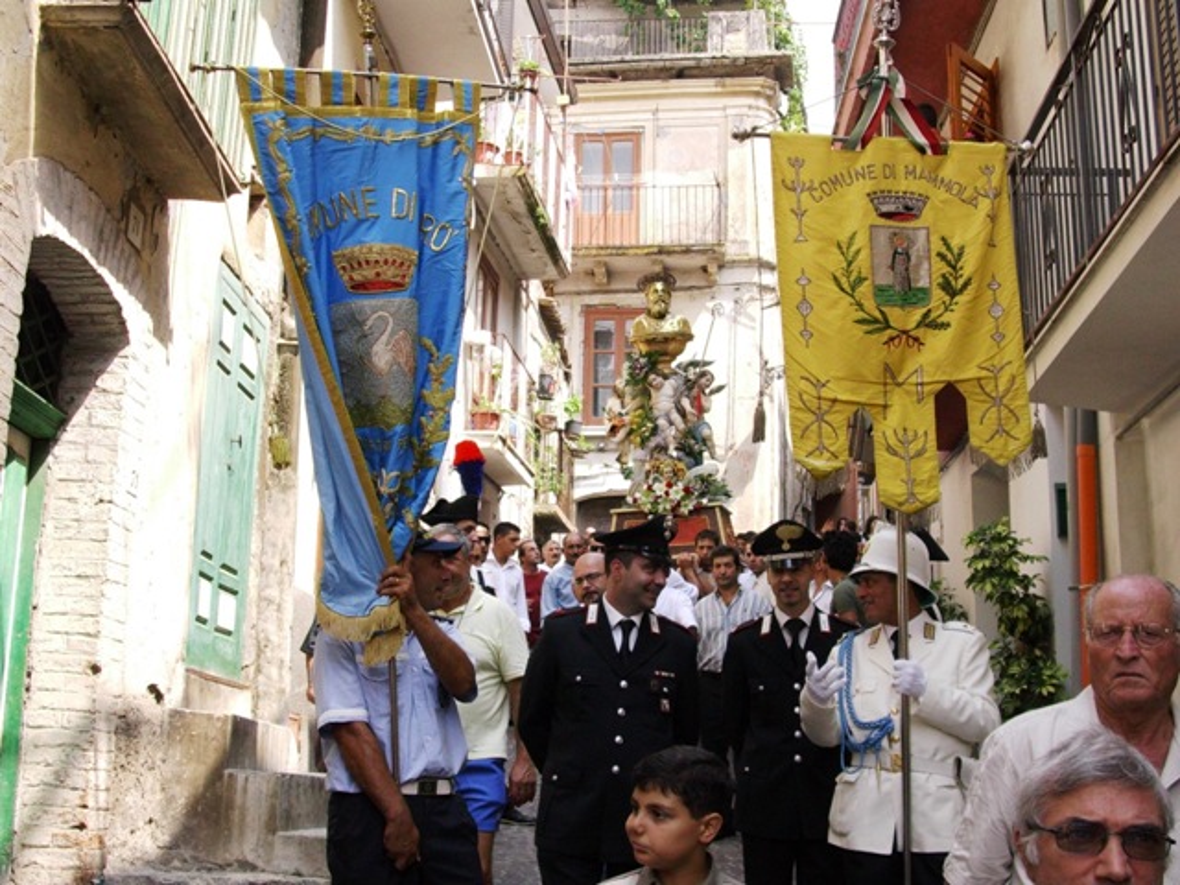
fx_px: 1534
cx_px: 590
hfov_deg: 42.1
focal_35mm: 45
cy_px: 442
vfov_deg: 32.2
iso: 70
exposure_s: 1/430
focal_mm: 6.7
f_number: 2.9
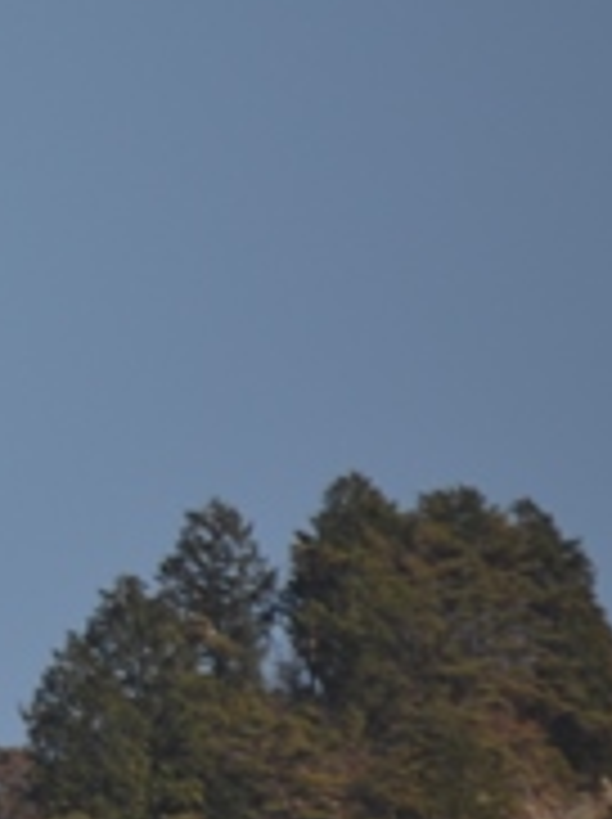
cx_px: -662
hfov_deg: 1.5
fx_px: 24030
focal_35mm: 1017
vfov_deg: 2.0
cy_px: 268
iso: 100
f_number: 5.6
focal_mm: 200
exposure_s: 1/500
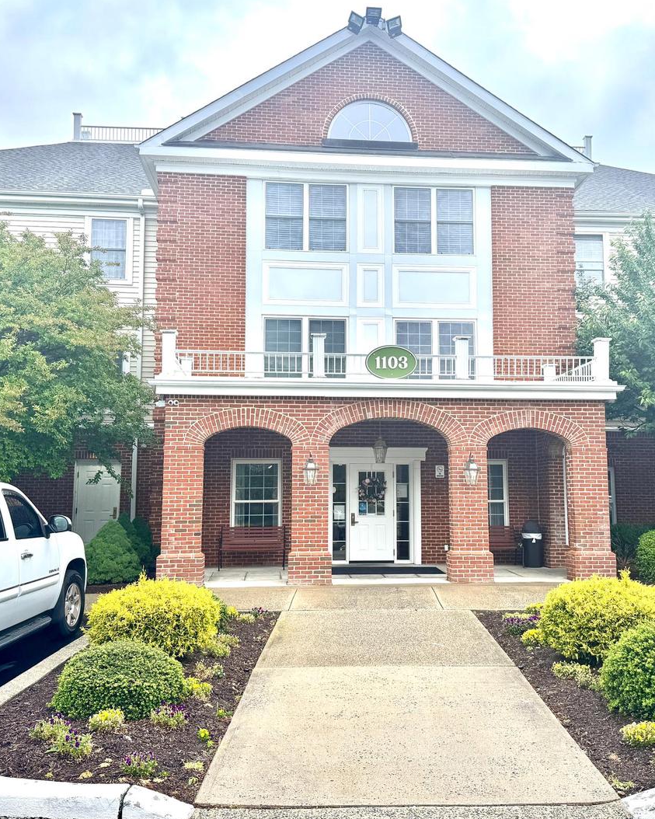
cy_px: 404
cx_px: 357
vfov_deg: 55.7
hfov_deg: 45.7
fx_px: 776
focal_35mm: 32
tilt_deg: +6.4
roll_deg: +0.0
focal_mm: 6.76
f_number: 1.78
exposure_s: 1/1425
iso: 80
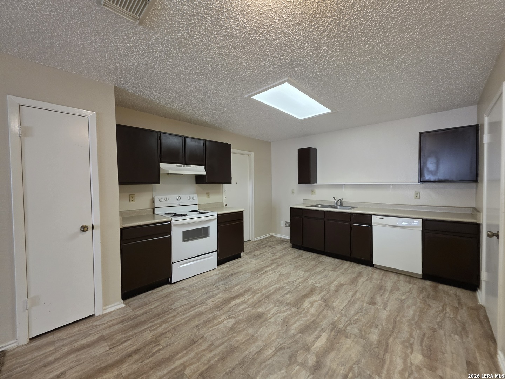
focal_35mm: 13
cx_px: 252
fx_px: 190
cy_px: 190
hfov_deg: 106.2
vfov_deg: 89.9
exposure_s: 1/120
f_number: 1.9
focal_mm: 2.2
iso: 200
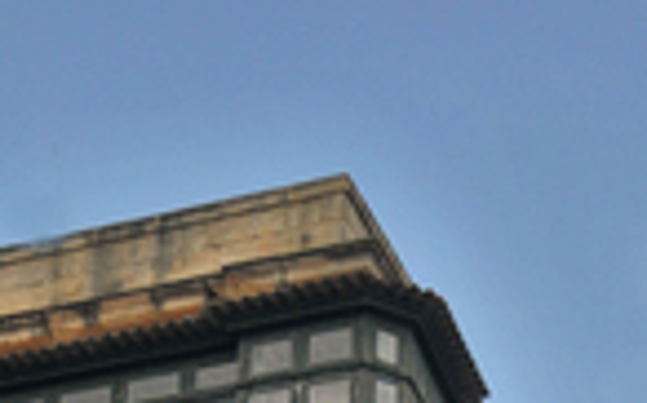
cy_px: 1165
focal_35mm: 218
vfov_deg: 5.7
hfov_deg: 9.6
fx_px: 3841
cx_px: 410
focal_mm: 38
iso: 200
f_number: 5.6
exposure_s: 1/1600
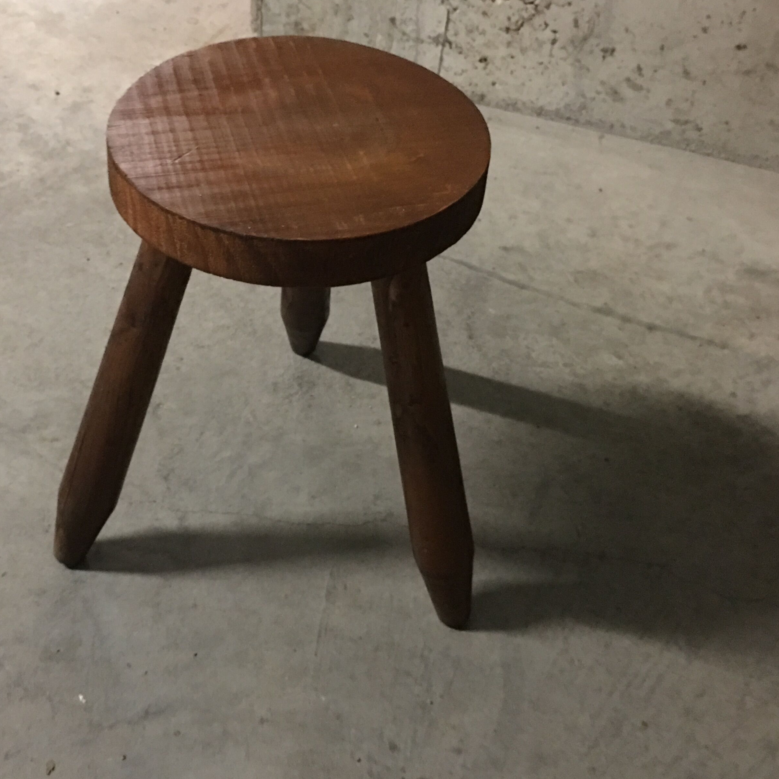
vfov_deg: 39.1
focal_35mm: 43
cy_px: 363
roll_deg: -4.5
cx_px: 298
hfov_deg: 38.9
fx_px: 1095
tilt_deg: -42.5
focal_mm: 4.15
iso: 160
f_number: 2.2
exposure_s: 1/4
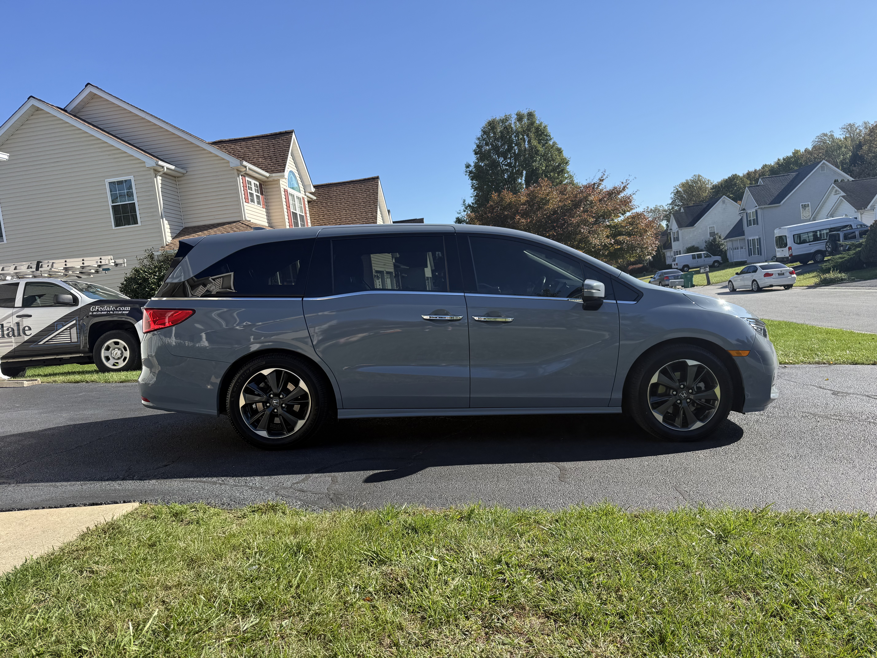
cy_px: 329
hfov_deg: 71.6
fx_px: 608
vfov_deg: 56.8
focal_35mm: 24
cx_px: 438
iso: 80
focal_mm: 6.76
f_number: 1.78
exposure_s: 1/2703
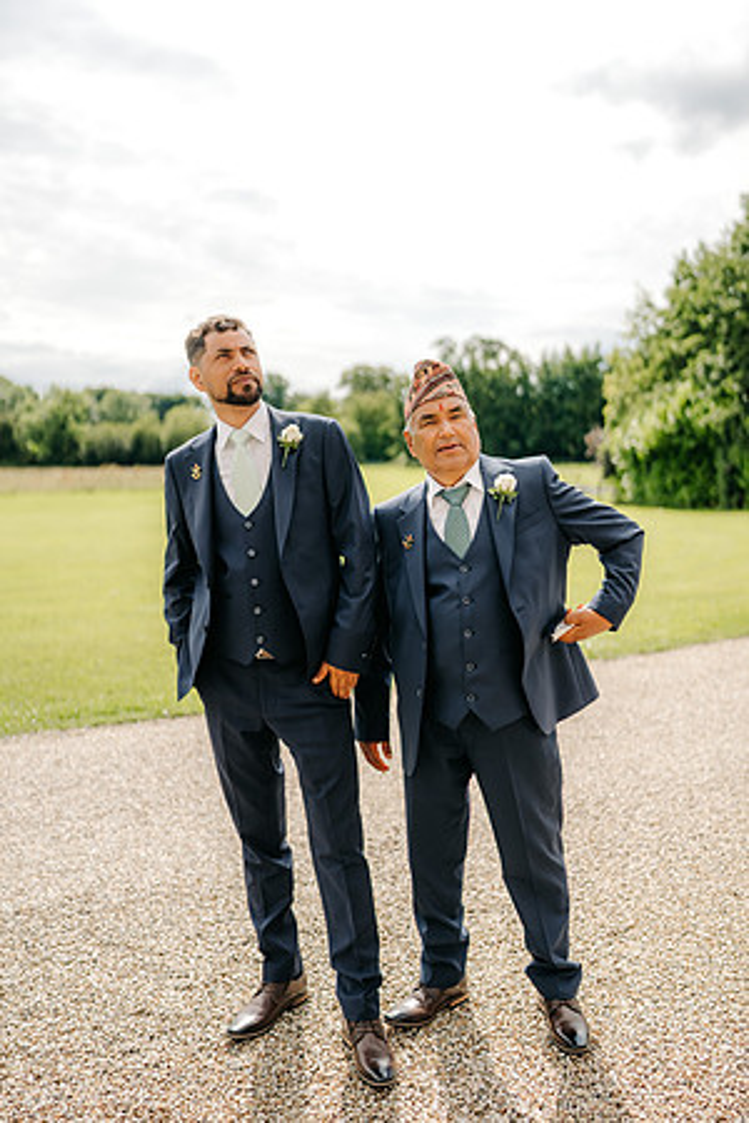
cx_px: 374
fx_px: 1092
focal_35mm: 35
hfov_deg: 37.9
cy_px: 562
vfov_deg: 54.4
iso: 100
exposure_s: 1/6400
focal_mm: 35
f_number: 1.4
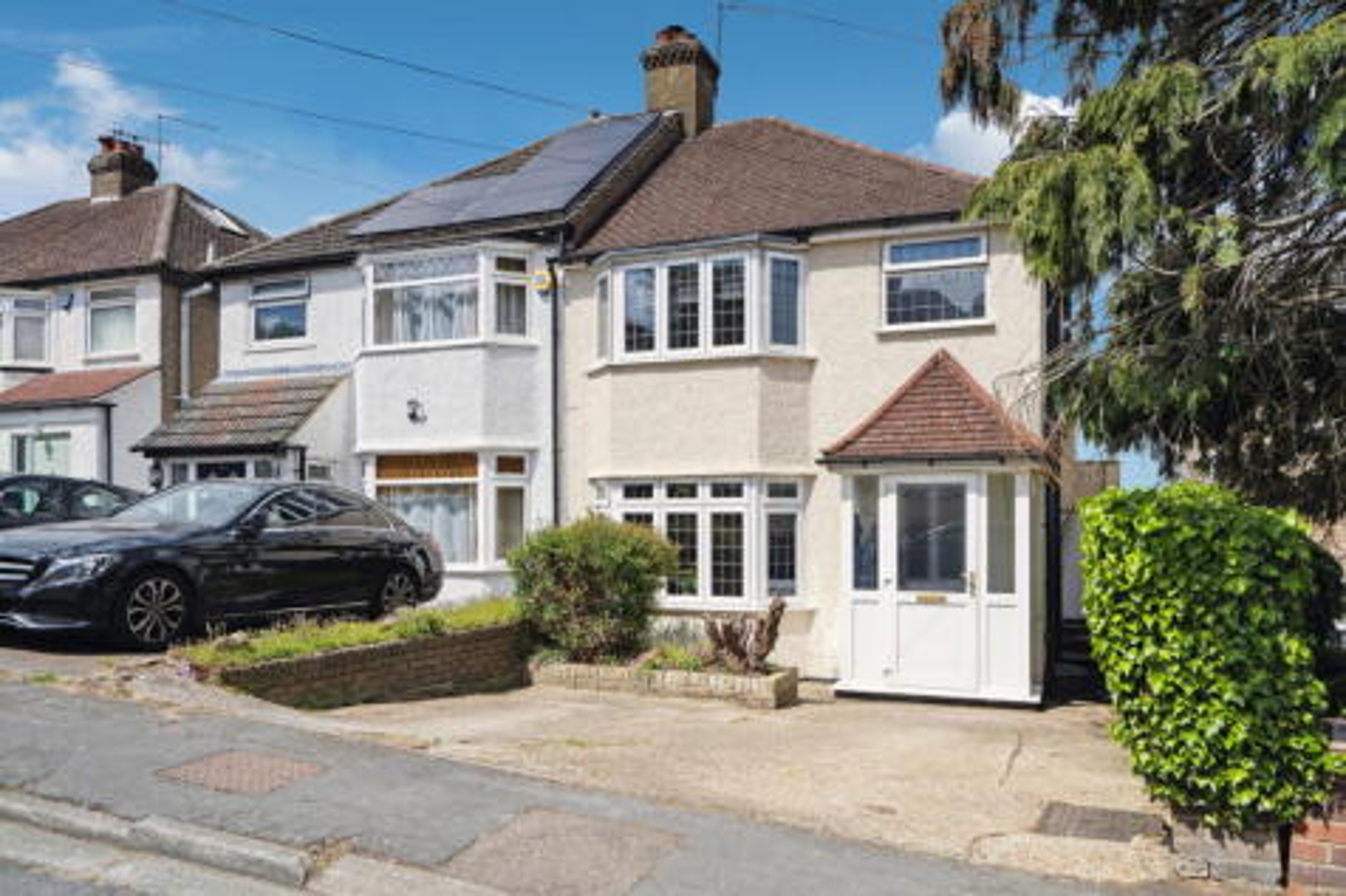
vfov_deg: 47.9
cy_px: 448
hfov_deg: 67.4
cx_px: 673
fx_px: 1009
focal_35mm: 27
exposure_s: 1/6400
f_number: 5
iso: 640
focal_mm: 27
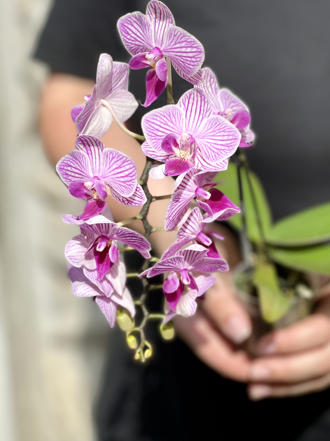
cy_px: 219
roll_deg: +0.4
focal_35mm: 69
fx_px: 877
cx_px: 178
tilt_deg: -24.1
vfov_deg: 28.2
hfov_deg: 21.3
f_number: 2.2
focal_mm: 7.5
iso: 32
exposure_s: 1/1376
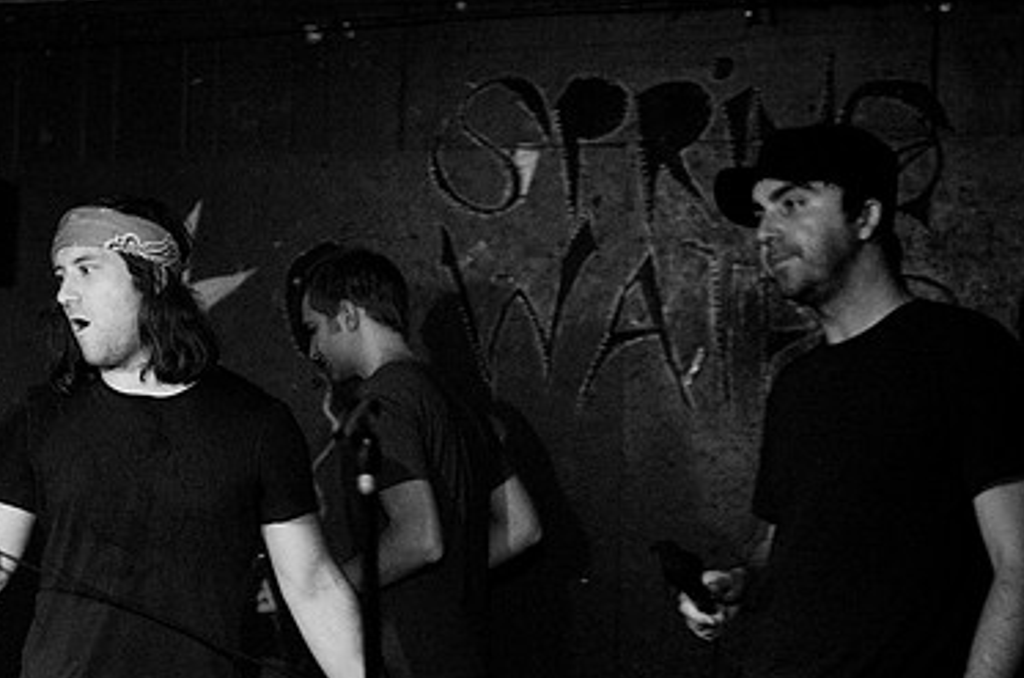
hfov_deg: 28.7
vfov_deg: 19.2
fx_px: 1987
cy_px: 504
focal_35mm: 70
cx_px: 318
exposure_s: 1/100
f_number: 2.2
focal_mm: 30
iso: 1000
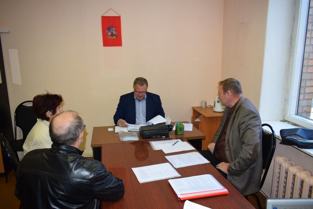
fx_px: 235
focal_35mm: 27
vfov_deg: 47.9
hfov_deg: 67.4
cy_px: 104
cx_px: 156
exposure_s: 1/100
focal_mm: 18
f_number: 5
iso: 800
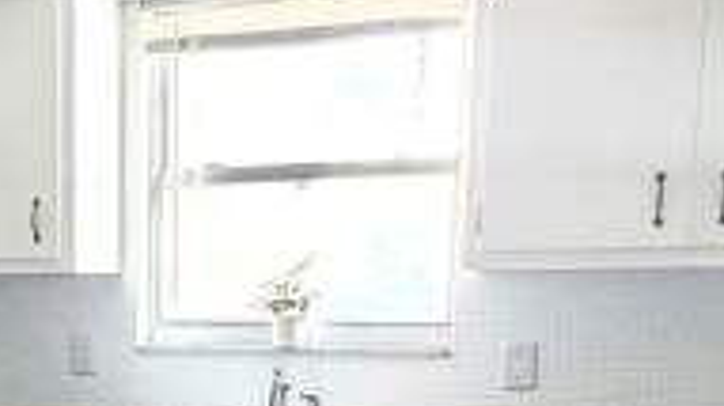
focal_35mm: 64
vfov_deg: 17.7
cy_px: 508
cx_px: 91
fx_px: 1227
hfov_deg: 31.5
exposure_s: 1/109
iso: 320
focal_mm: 2.22
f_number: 2.2
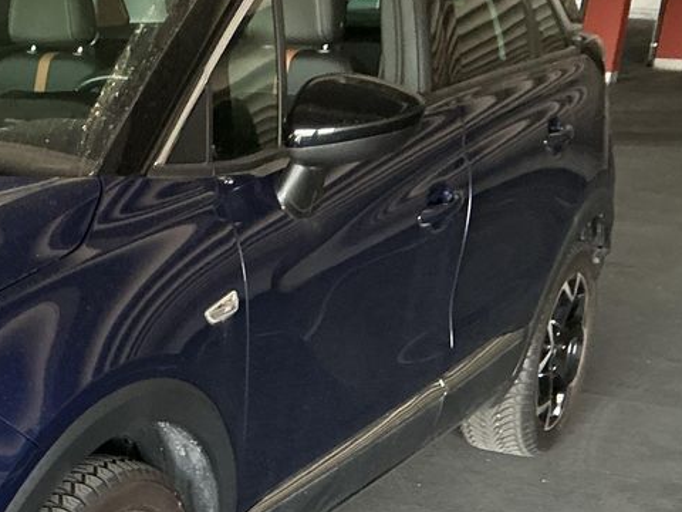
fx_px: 1379
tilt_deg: -23.6
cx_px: -87
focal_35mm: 70
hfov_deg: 25.5
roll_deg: -2.7
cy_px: 542
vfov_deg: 20.2
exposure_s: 1/60
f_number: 1.8
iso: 100
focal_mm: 3
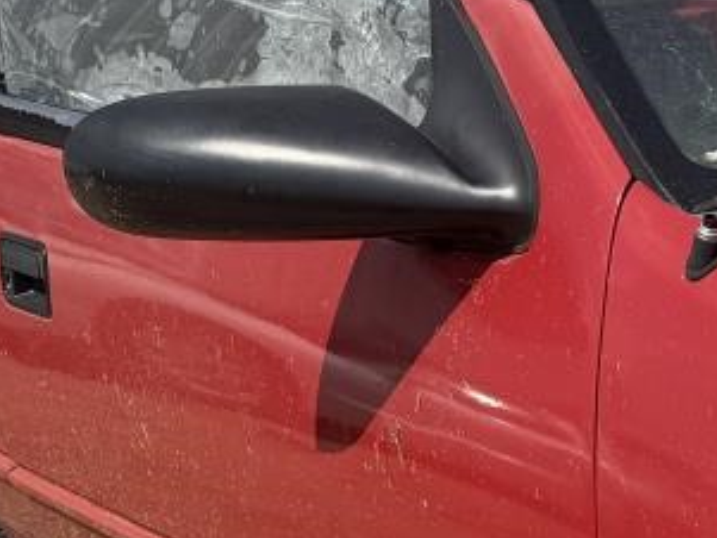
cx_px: 1424
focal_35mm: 102
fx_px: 2114
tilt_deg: -26.9
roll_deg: +1.2
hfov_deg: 15.5
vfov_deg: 13.1
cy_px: 964
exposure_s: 1/6173
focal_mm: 6.76
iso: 80
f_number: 1.78
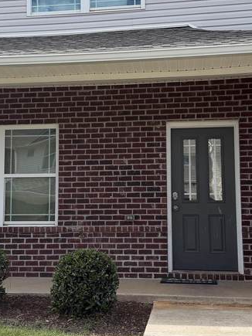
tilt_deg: +6.6
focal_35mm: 53
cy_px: 153
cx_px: 114
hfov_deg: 27.5
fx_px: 515
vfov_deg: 36.2
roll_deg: -1.3
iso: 100
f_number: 1.78
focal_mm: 6.76
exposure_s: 1/4405
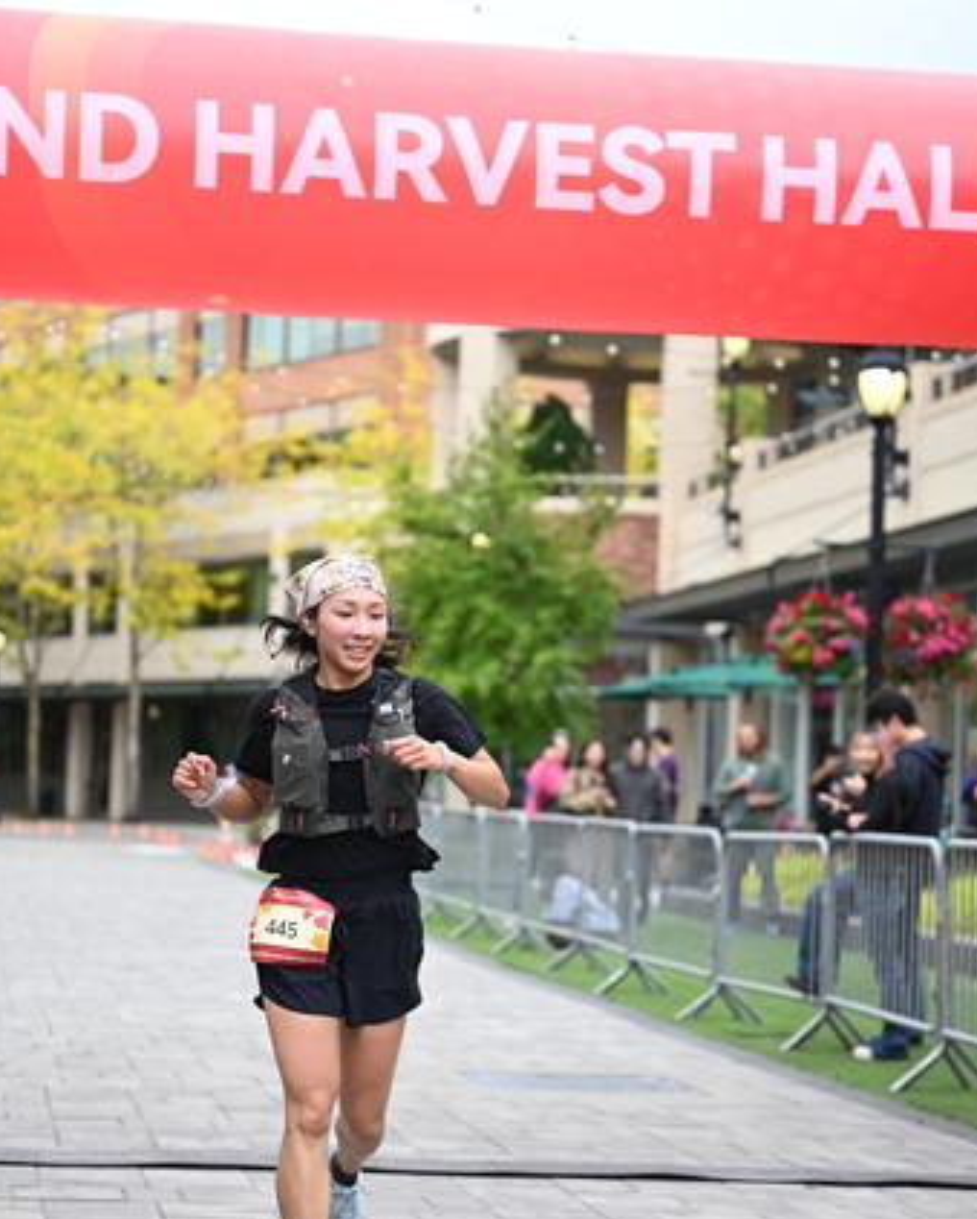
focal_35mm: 89
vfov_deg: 21.5
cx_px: 465
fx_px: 3213
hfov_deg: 17.3
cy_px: 695
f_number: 2.8
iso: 640
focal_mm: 73
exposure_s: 1/2000
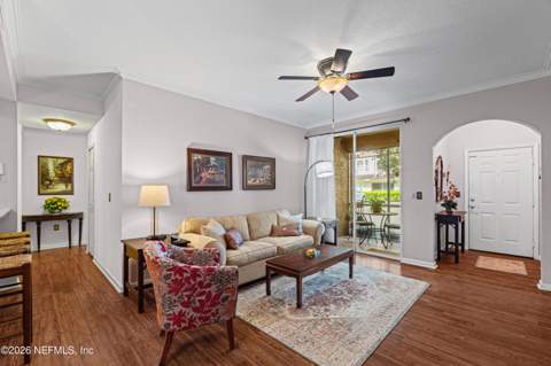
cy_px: 183
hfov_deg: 96.8
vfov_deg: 73.6
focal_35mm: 16
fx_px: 245
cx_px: 276
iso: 250
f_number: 9
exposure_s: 1/1.25
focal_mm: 16
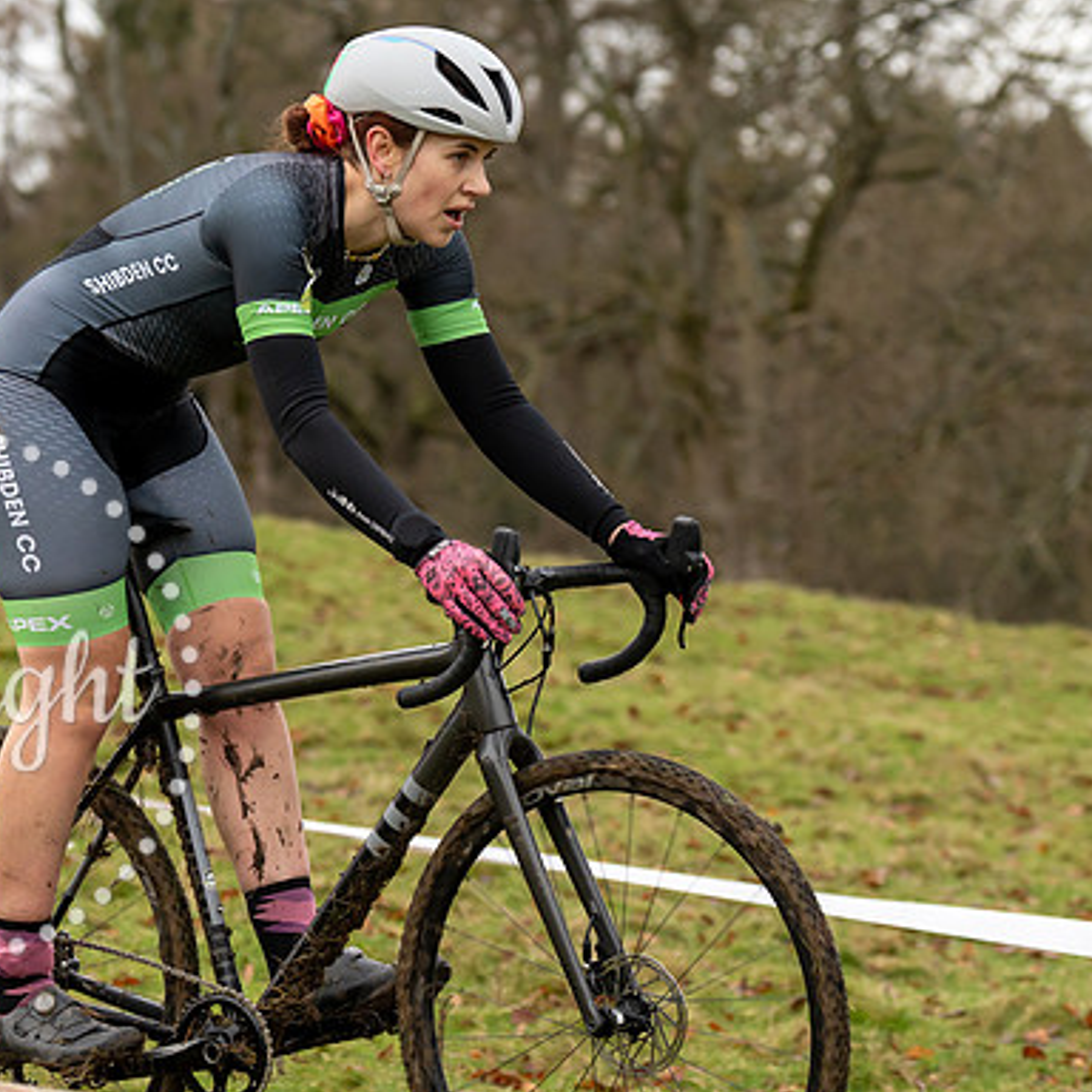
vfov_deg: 10.8
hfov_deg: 10.9
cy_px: 191
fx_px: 5746
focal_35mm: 161
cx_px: 434
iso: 640
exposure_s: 1/1000
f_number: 3.2
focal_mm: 70
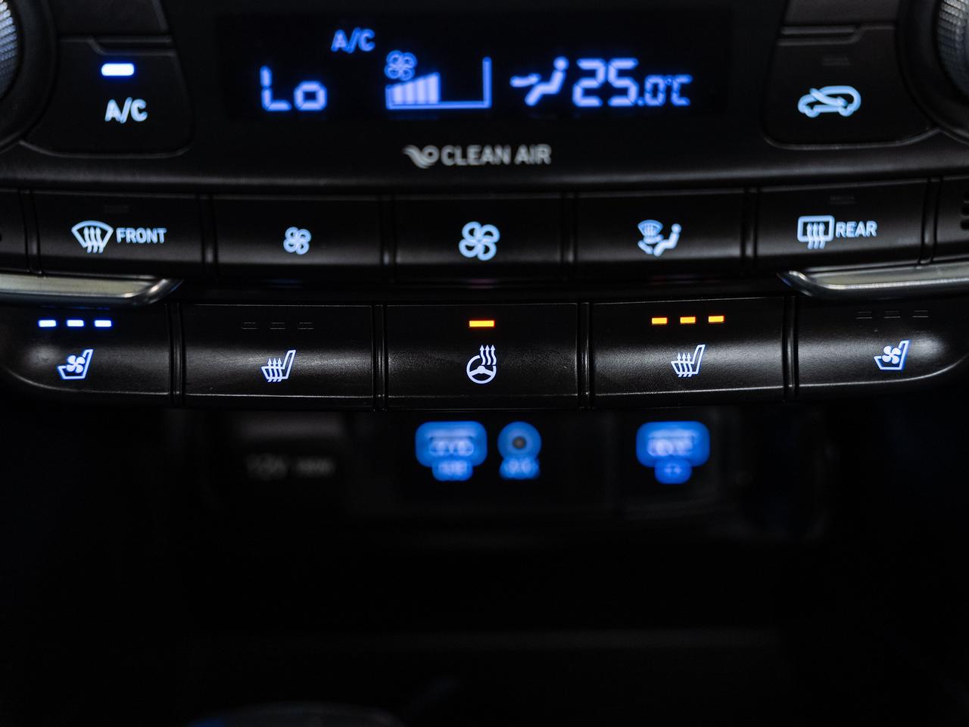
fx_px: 1459
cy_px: 364
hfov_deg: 36.7
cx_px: 484
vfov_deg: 28.0
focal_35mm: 52
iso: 1000
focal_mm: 48.2
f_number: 4
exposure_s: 1/40
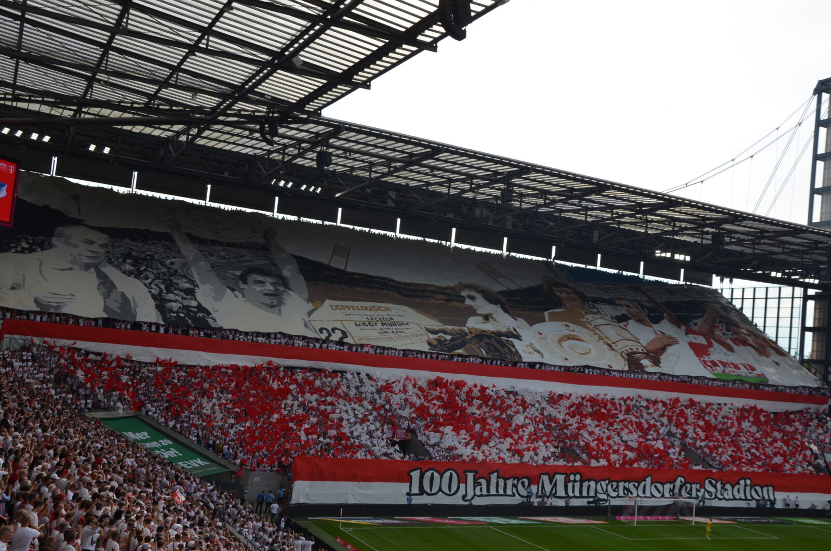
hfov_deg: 53.2
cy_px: 276
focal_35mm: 36
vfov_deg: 36.7
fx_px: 829
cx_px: 416
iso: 100
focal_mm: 24
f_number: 8
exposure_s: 1/250
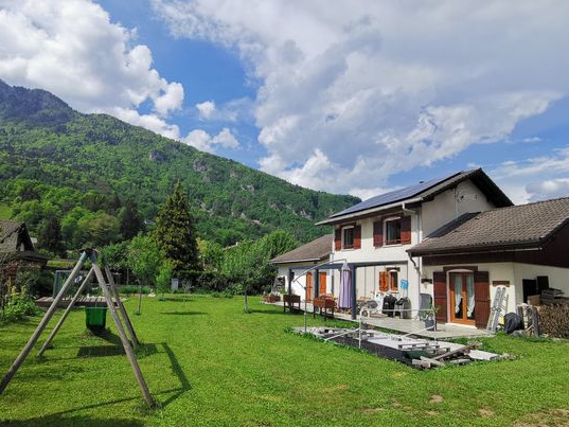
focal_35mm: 19
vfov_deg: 68.6
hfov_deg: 84.5
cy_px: 229
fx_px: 312
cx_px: 263
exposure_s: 1/1672
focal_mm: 2.26
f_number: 2.2
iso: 50
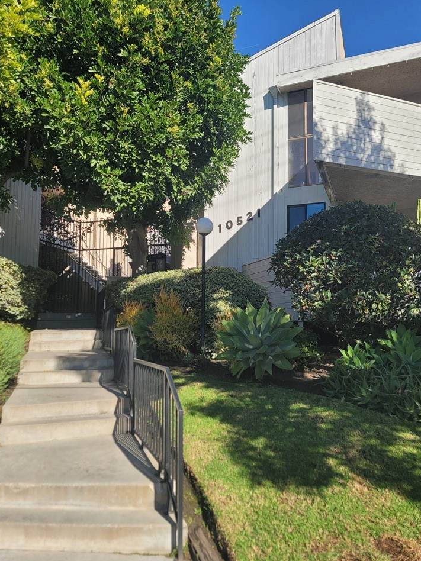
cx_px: 223
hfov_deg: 51.3
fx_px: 438
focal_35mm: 27
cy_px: 290
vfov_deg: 65.3
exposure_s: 1/812
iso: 20
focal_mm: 7
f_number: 1.8
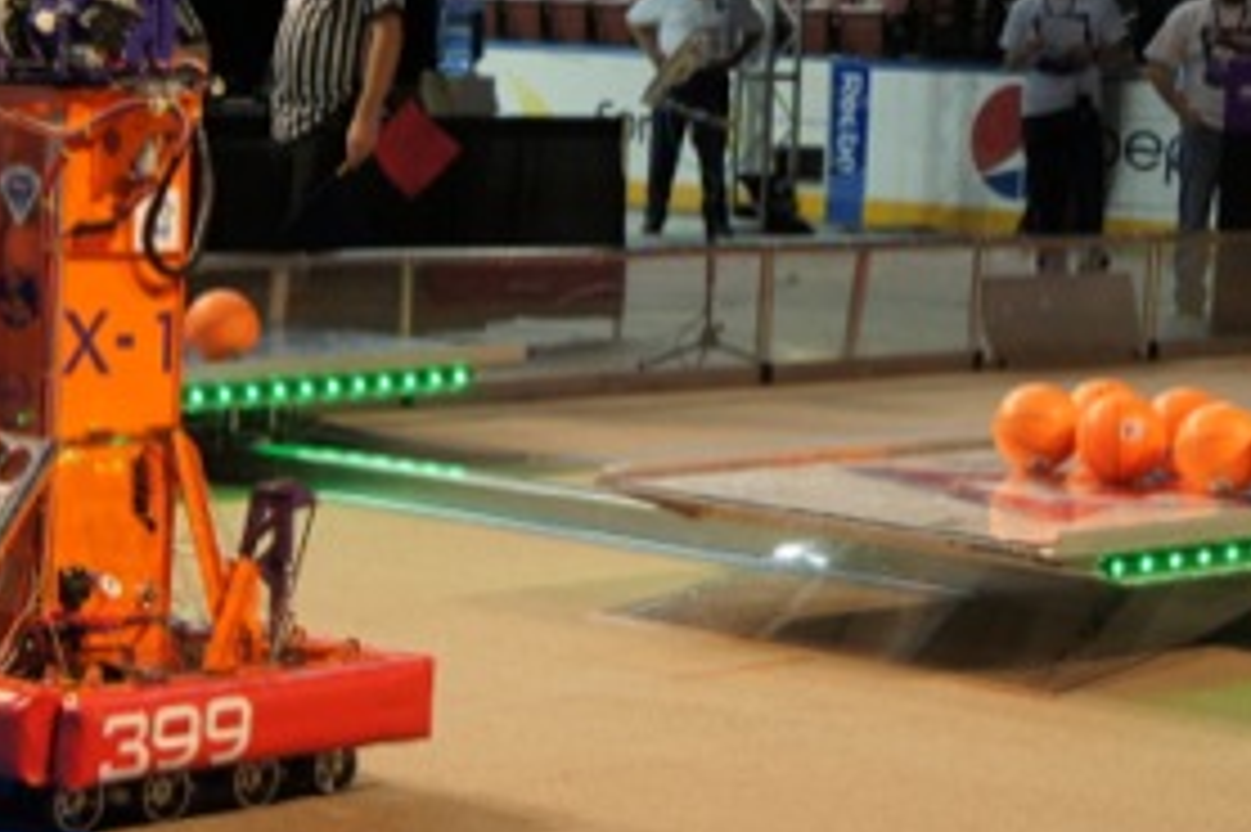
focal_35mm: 114
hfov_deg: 18.0
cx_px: 558
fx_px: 3959
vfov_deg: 12.0
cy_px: 335
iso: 1000
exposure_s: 1/80
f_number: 5
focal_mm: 44
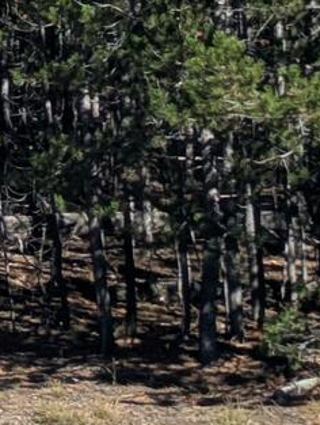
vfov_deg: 6.7
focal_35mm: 272
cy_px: -732
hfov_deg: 5.2
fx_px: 3341
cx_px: -578
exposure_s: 1/1616
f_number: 1.85
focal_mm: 6.81
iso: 40
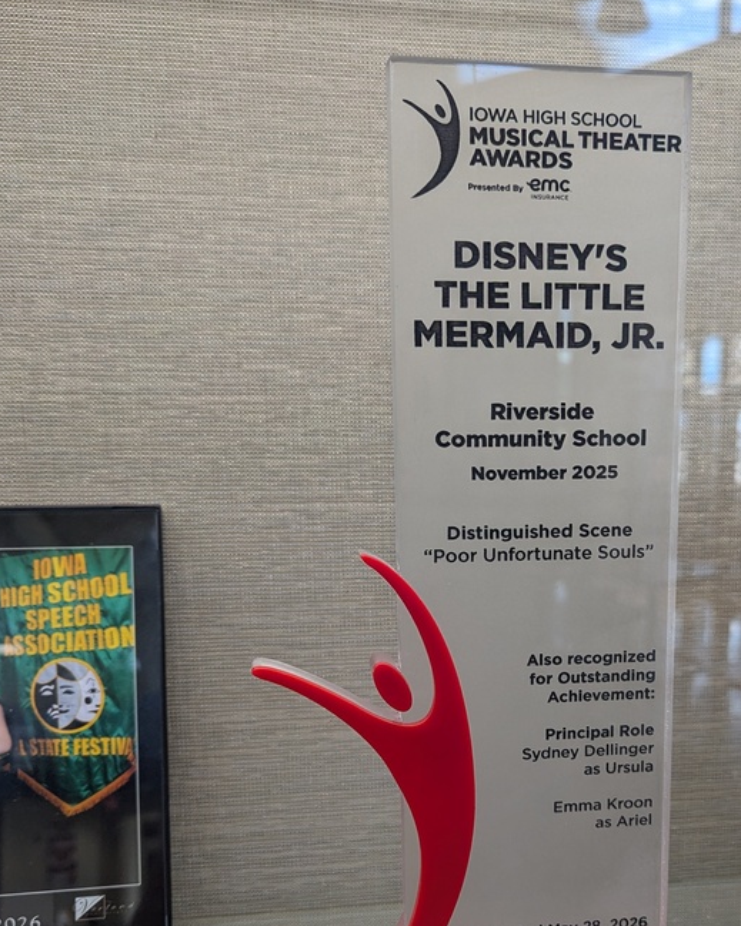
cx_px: 498
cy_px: 594
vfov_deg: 48.5
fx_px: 1015
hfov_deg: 39.6
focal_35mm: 37
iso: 121
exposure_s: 1/120
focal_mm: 6.81
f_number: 1.85
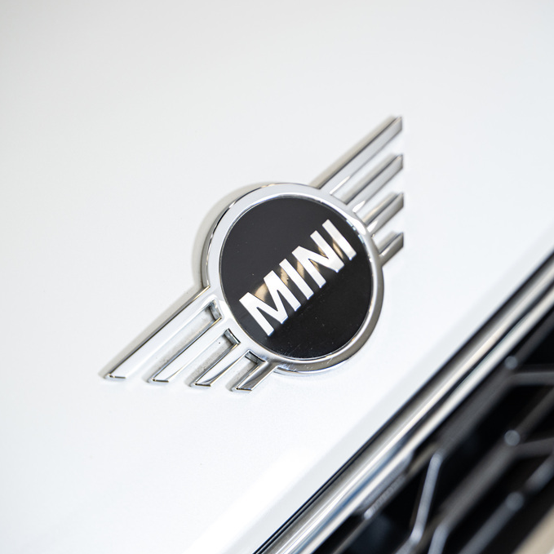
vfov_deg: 18.1
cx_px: 312
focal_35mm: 96
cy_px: 277
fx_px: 1738
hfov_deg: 18.1
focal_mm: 75
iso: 640
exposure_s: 1/200
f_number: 2.8
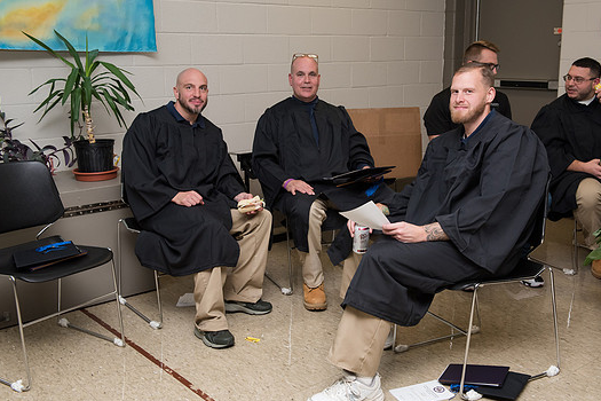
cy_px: 185
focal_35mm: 42
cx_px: 330
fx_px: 701
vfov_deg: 31.9
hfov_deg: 46.3
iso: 1600
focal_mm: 38
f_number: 7.1
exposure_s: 1/160
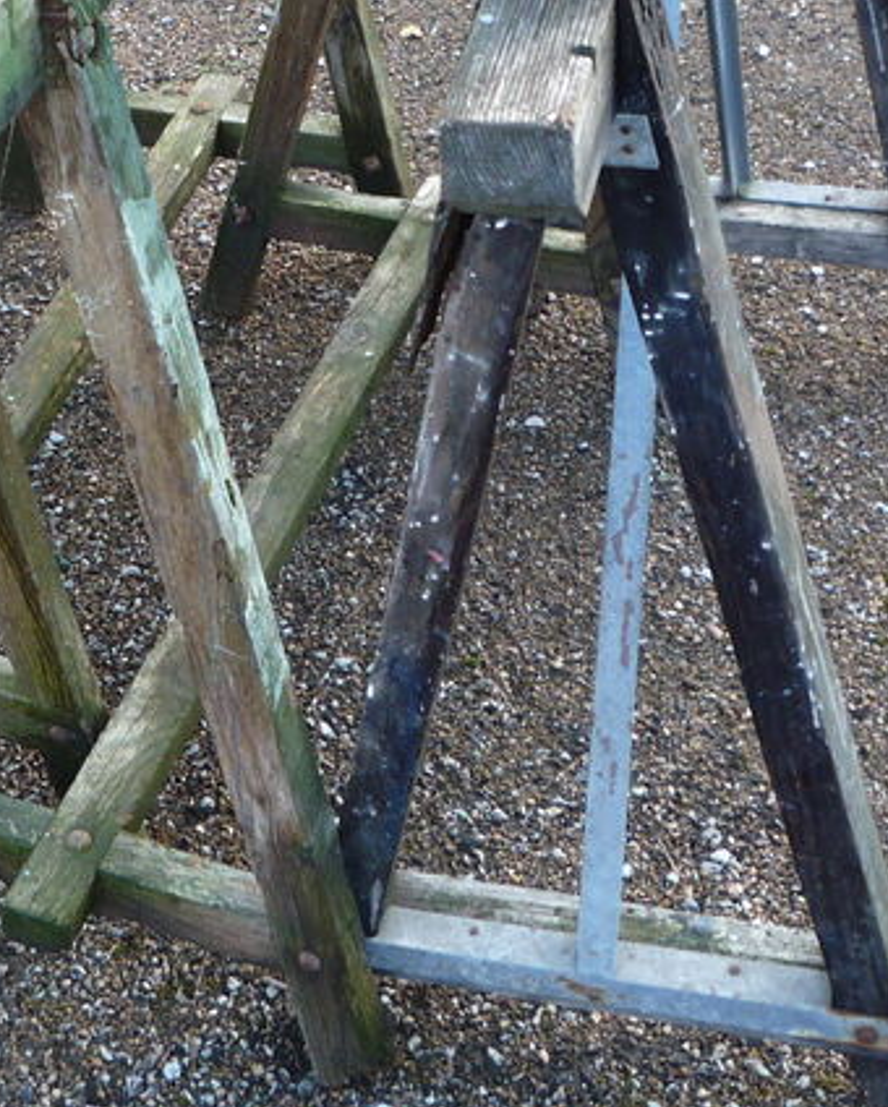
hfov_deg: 21.4
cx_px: 0
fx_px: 2264
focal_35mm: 69
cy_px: 183
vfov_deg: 26.8
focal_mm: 5.2
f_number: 3.3
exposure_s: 1/40
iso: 100
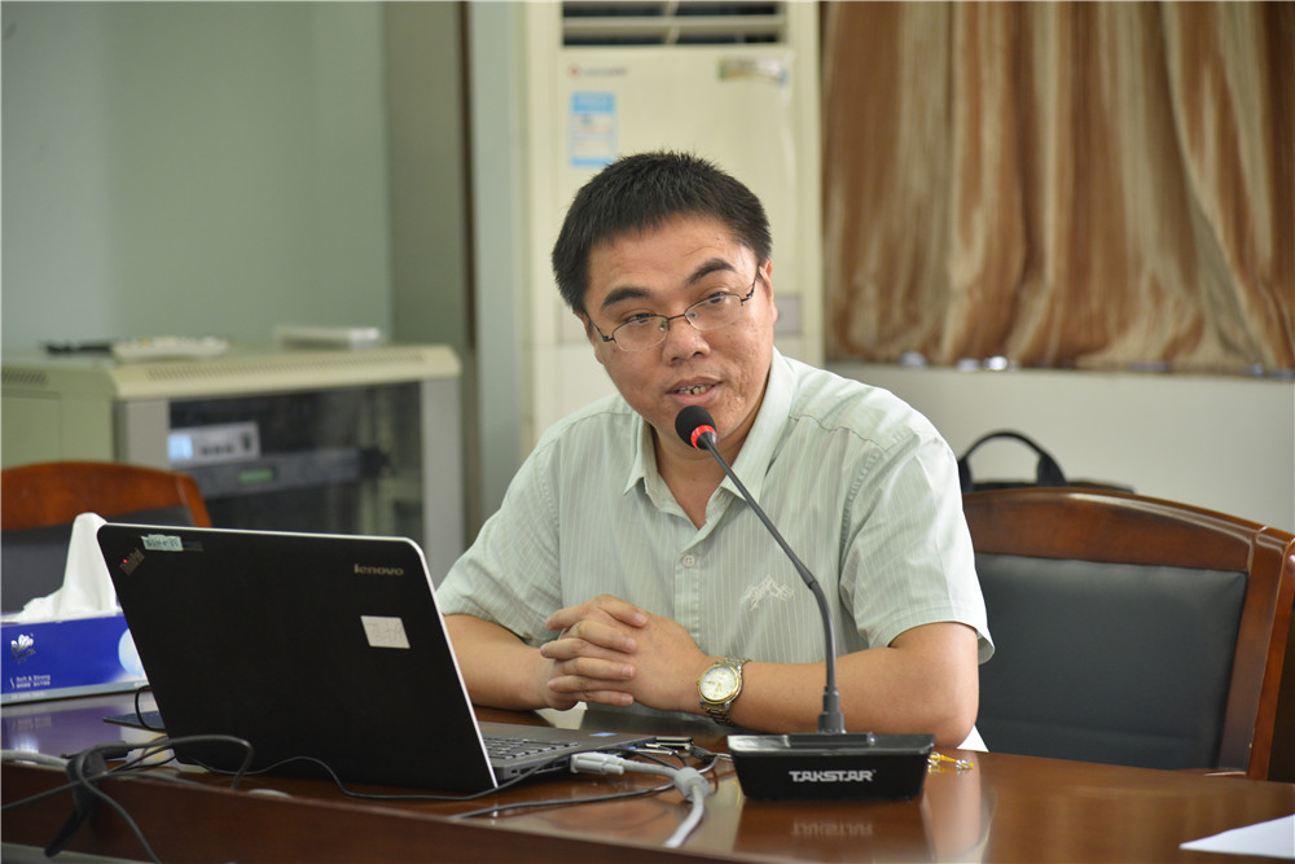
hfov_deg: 17.1
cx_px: 648
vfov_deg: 11.4
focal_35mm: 120
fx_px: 4317
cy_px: 432
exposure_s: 1/80
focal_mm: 120
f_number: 4.5
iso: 1000
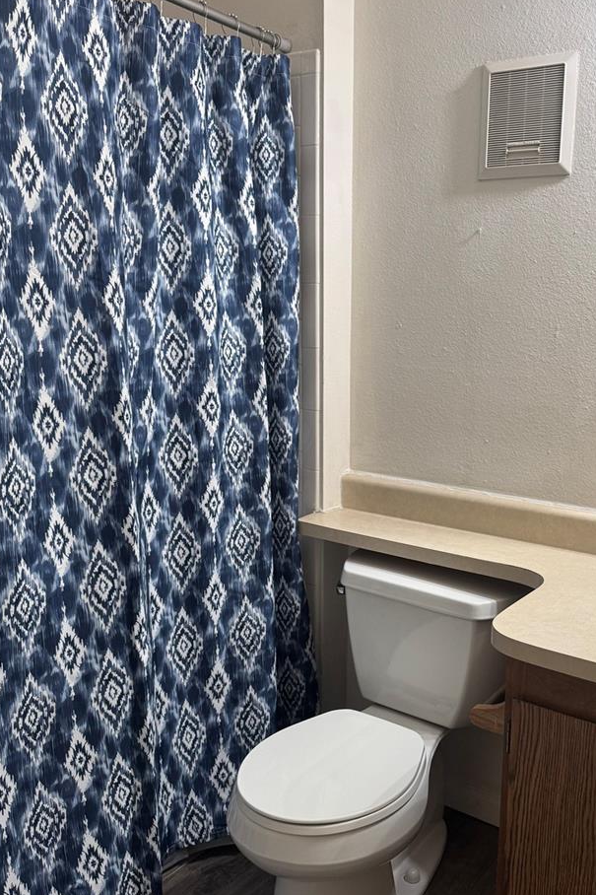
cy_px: 472
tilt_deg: -11.7
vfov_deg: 57.2
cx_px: 405
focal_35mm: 33
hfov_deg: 39.4
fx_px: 820
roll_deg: -2.4
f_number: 1.78
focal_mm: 6.76
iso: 200
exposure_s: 1/60
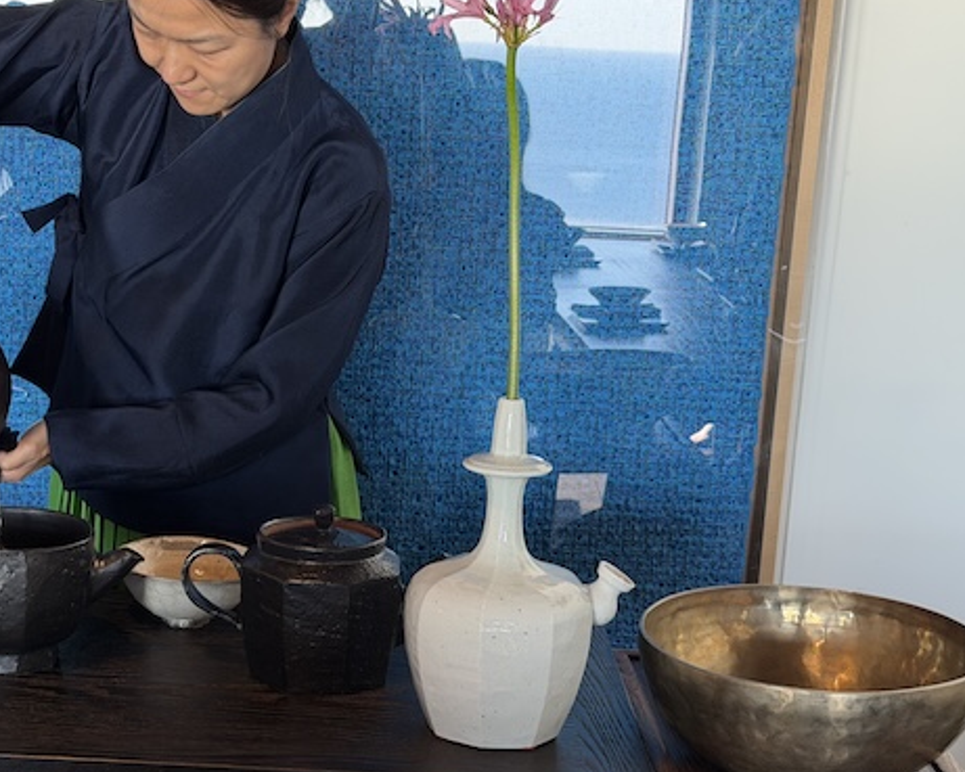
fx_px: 1857
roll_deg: -2.2
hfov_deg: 28.9
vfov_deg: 23.5
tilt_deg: -13.1
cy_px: 450
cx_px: 310
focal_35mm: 65
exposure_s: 1/120
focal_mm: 6.76
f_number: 1.78
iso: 125
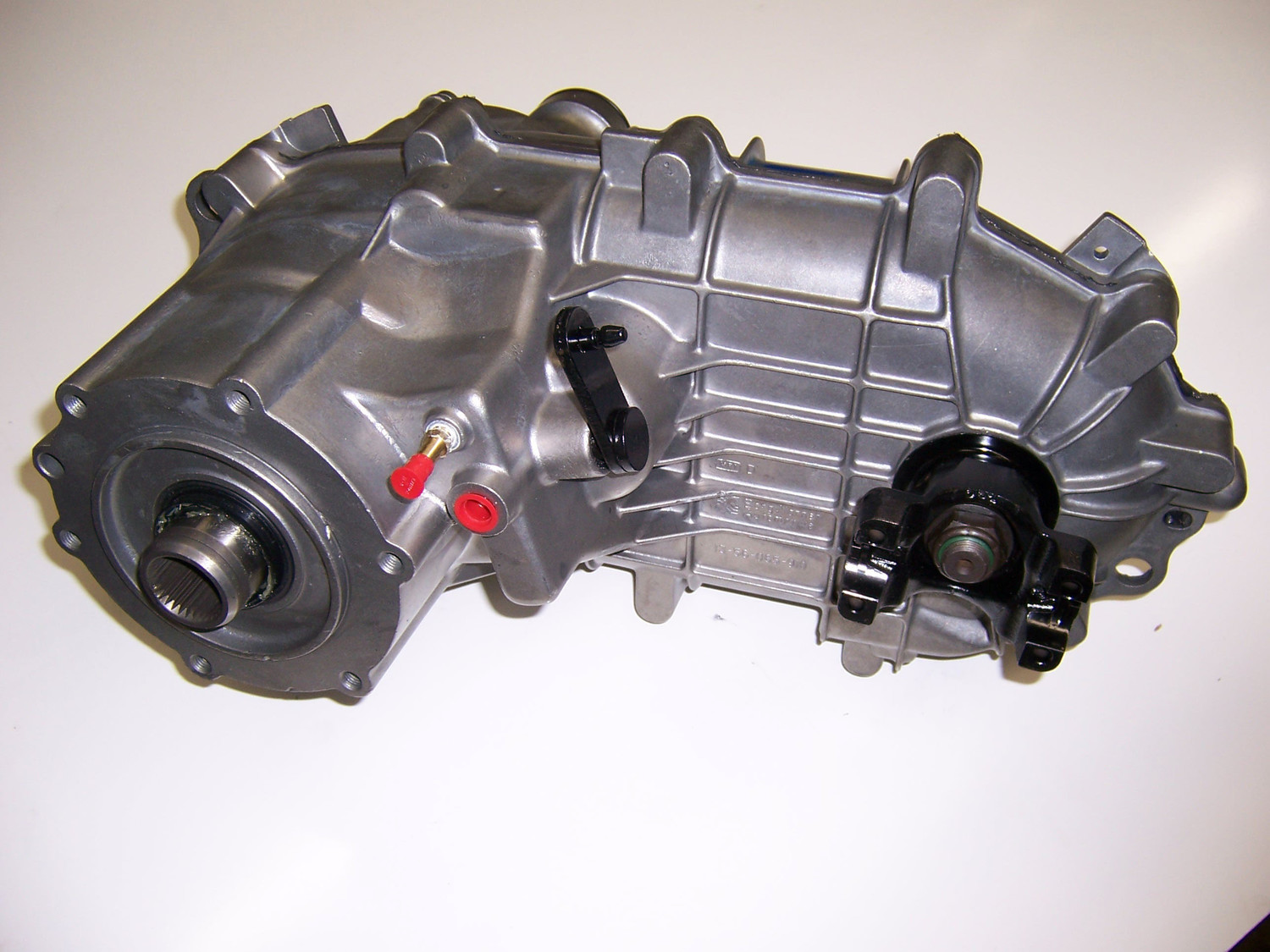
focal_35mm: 33
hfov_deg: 55.4
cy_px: 476
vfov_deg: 42.9
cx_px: 635
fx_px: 1211
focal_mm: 5.5
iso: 80
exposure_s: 1/60
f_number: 2.8
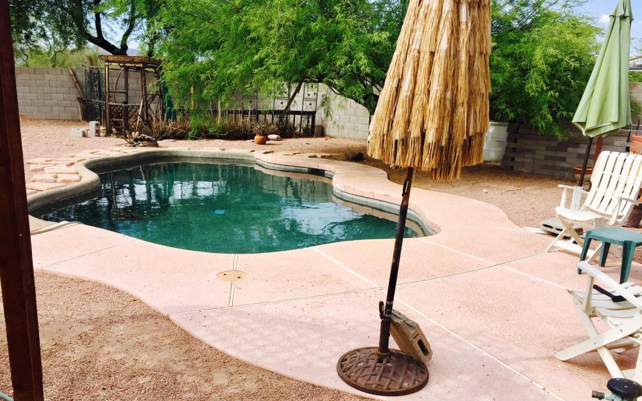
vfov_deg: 39.2
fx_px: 560
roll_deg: -1.9
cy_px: 243
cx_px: 314
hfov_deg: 59.6
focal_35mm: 32
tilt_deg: -15.3
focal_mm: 4.15
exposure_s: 1/1883
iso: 32
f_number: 2.2
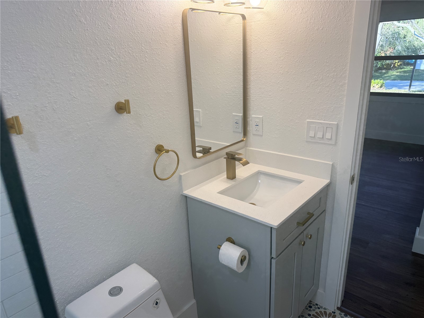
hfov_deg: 71.6
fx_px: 294
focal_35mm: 24
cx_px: 212
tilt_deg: -19.4
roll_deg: +3.0
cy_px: 159
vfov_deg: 56.8
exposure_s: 1/222
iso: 80
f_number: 1.78
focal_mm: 6.76
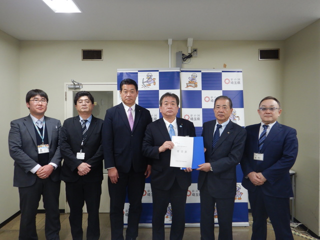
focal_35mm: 24
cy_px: 120
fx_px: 222
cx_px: 160
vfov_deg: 56.8
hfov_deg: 71.6
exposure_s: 1/30
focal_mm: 4.3
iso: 200
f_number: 2.8
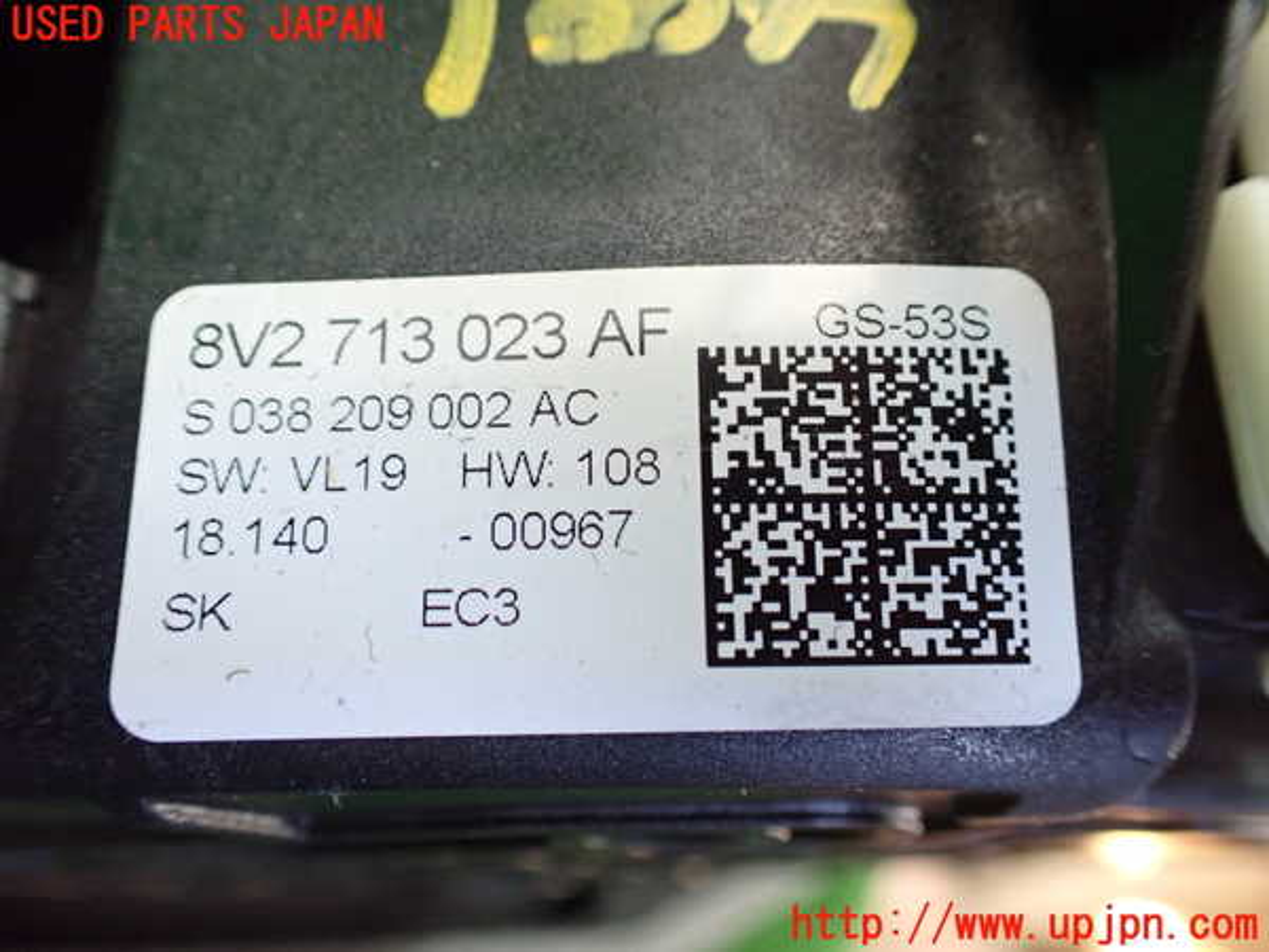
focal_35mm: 30
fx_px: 1100
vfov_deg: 46.8
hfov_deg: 60.0
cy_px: 476
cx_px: 634
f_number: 2.3
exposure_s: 1/50
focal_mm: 5.4
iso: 800
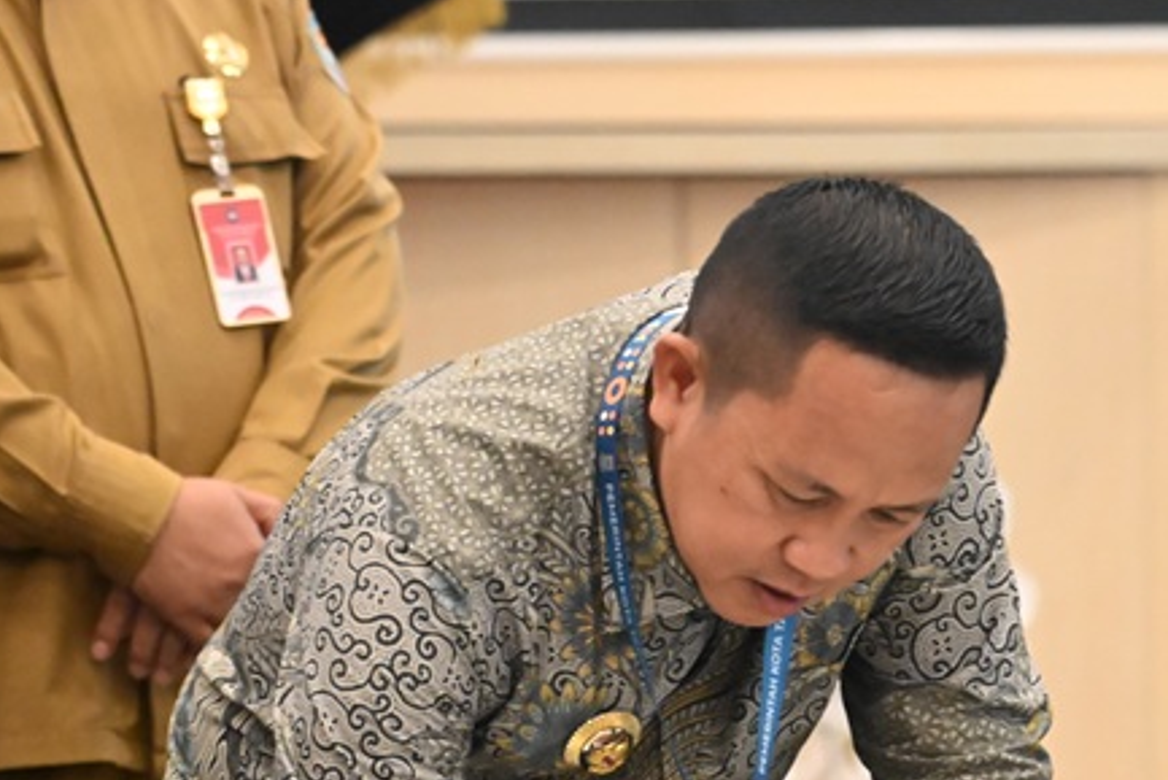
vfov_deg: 3.7
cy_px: 707
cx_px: 1200
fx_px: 12138
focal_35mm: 374
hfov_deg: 5.5
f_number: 5.6
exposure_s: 1/125
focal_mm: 180
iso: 11400
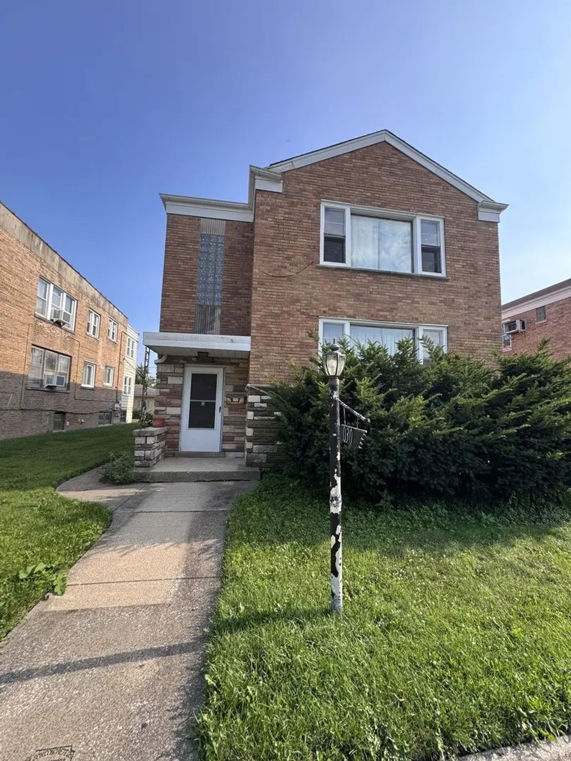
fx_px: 308
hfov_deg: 85.7
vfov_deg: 102.1
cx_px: 286
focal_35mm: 14
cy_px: 380
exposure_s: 1/371
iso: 40
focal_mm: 2.22
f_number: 2.2
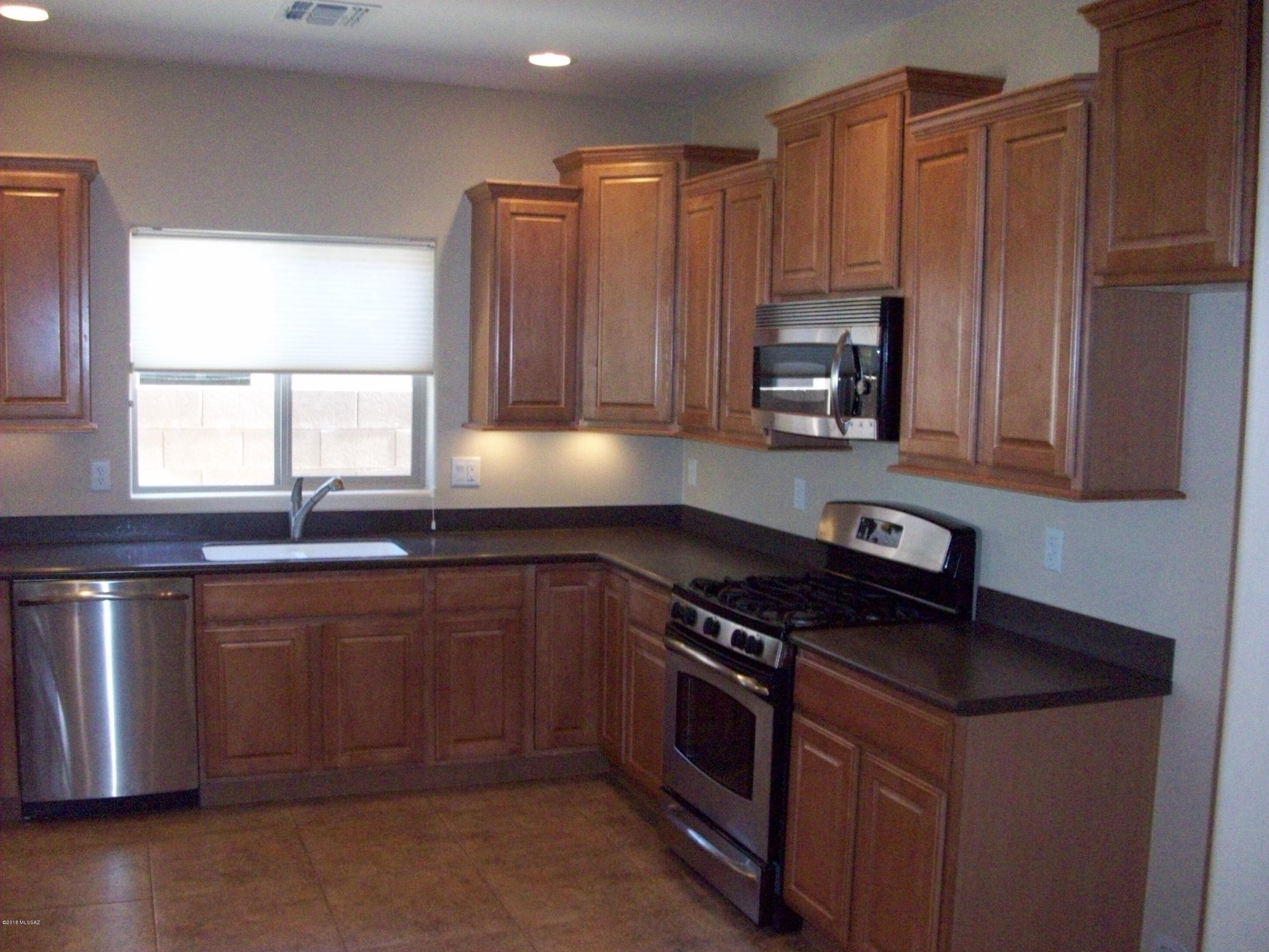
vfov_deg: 41.8
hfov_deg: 54.0
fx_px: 1246
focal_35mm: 34
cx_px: 634
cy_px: 476
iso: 320
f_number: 2.8
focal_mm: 5.7
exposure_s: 1/60
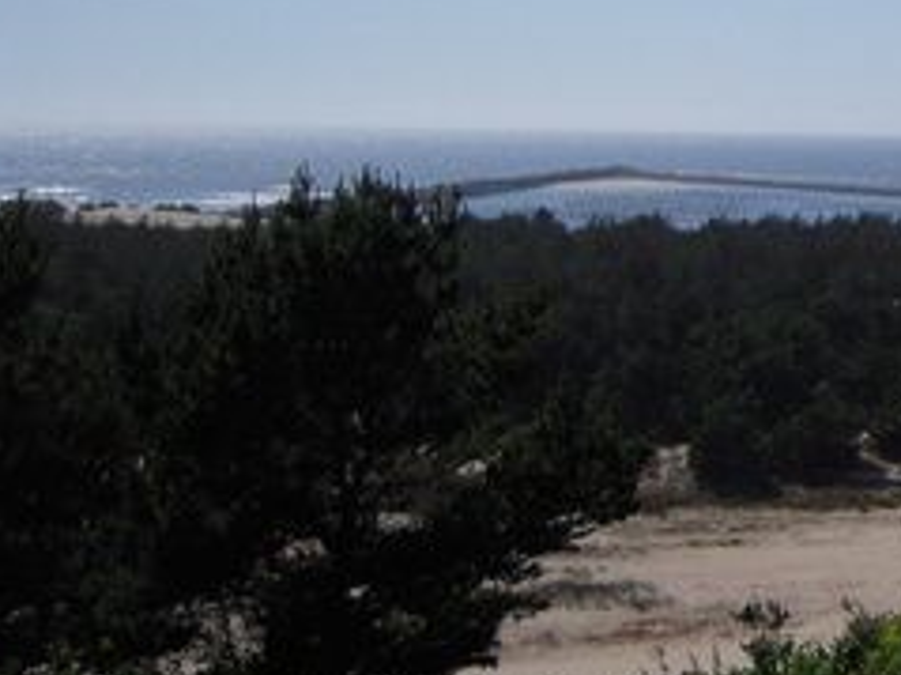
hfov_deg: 20.1
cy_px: 98
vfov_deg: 17.2
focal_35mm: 85
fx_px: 2211
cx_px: 1325
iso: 100
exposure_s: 1/1000
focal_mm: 5
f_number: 5.4
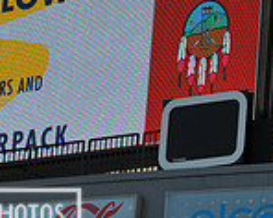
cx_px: -50
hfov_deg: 5.0
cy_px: -65
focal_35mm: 387
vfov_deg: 4.0
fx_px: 3123
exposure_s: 1/400
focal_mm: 105
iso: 200
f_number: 10
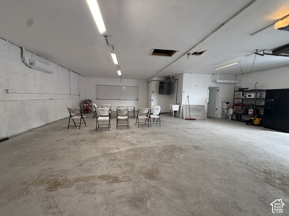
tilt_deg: -4.4
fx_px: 117
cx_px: 144
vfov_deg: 85.7
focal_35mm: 14
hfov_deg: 102.1
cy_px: 108
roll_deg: -1.8
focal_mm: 2.22
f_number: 2.2
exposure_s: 1/120
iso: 160
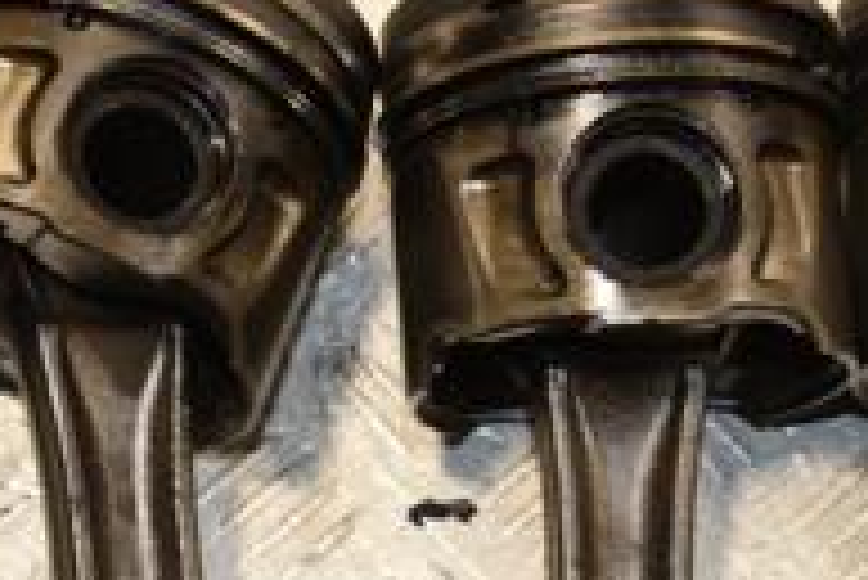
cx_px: 301
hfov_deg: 17.5
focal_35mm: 117
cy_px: 504
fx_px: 2812
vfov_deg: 11.7
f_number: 7.1
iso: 800
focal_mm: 25
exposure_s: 1/200
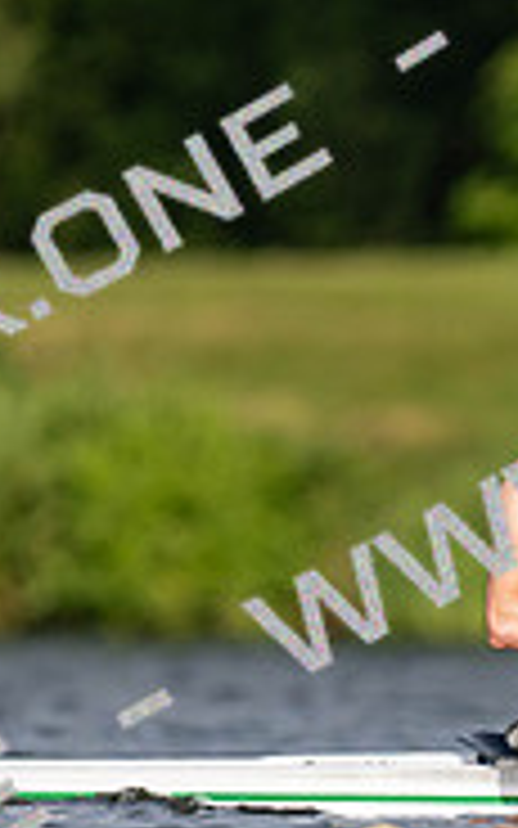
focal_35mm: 1932
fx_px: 43639
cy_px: 686
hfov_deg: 0.7
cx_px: 802
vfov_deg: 1.1
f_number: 4
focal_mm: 600
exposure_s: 1/2500
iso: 220
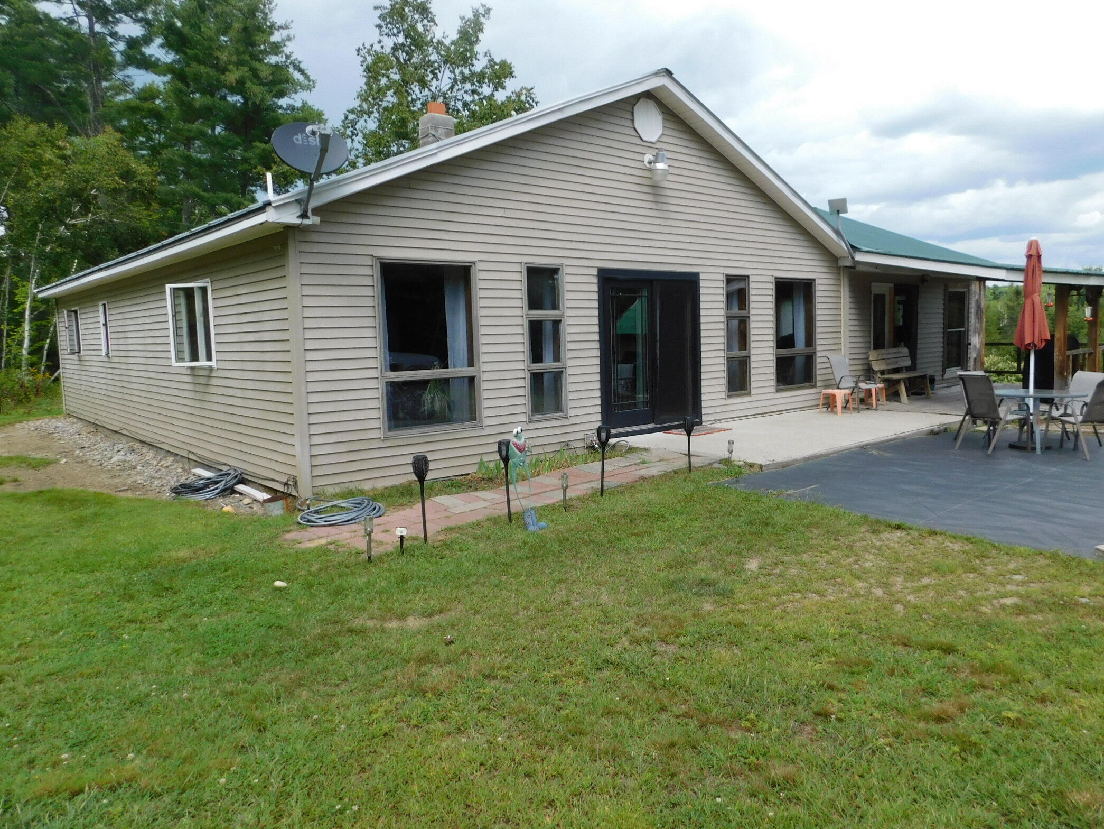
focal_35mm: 25
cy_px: 415
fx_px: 797
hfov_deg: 69.3
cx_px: 592
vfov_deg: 54.9
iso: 125
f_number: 3
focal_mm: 4
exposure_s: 1/1000
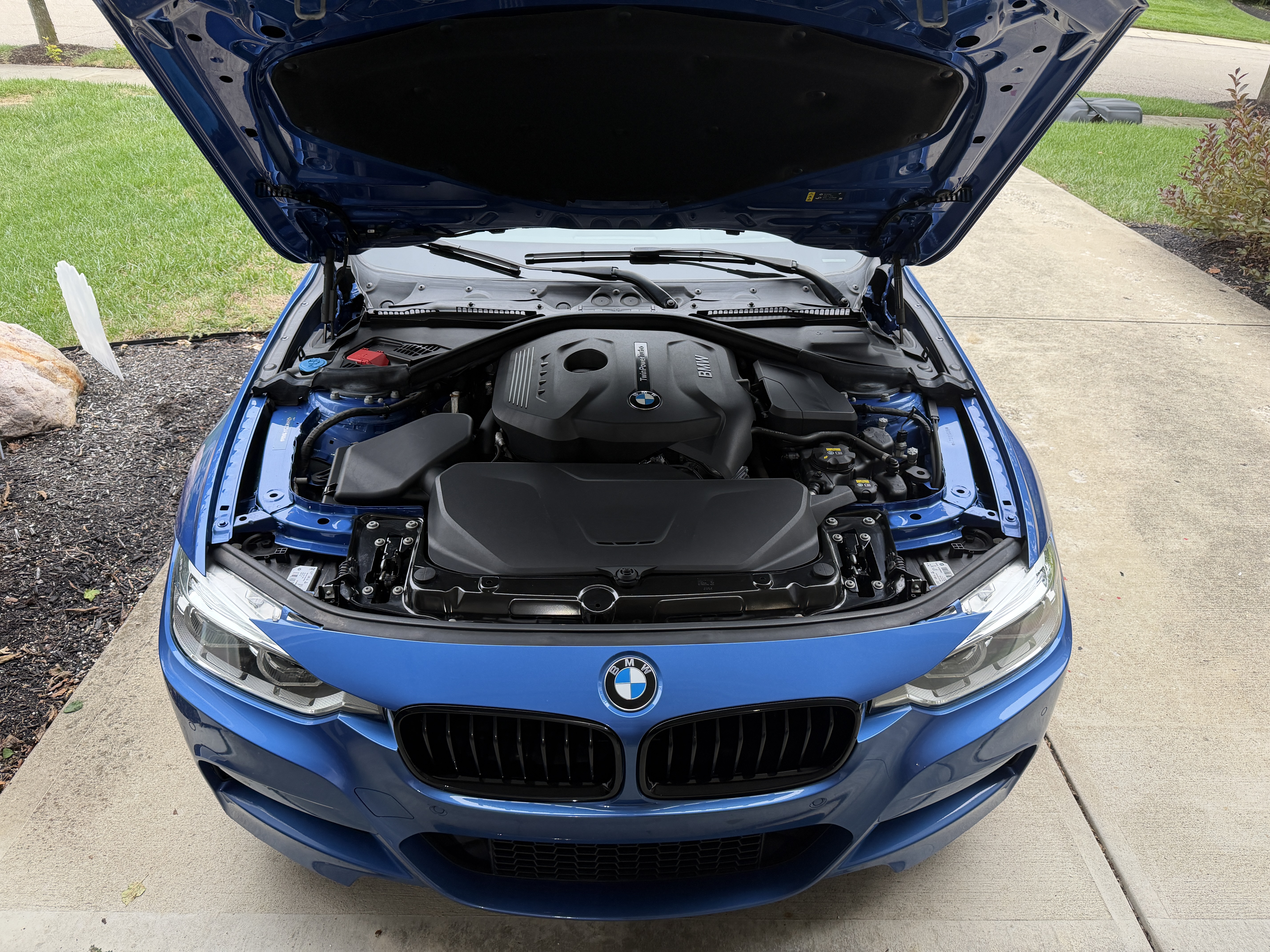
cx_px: 635
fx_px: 881
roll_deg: -0.6
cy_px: 476
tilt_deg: -33.4
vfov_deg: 56.8
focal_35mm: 24
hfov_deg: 71.6
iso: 160
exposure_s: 1/120
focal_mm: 6.76
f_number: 1.78
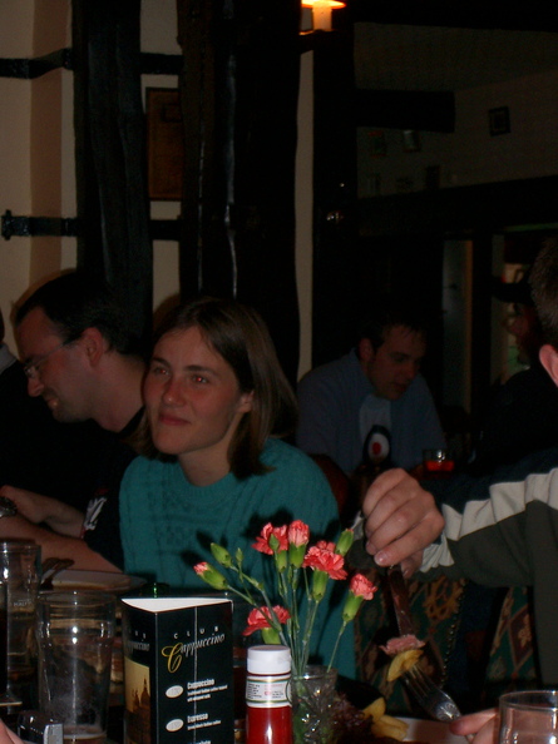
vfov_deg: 18.7
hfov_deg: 14.1
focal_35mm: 105
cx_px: 279
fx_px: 2258
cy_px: 372
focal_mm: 17.4
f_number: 4.8
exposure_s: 1/40
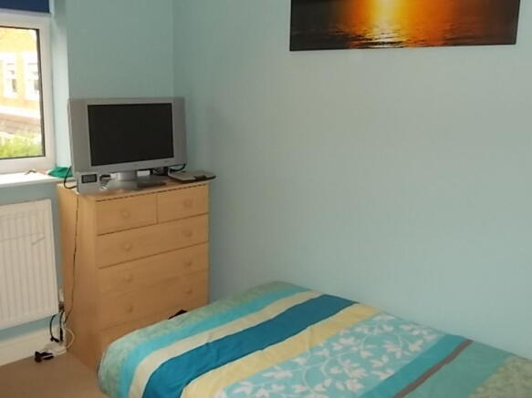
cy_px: 199
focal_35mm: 38
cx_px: 266
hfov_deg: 49.0
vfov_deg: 37.7
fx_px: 584
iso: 200
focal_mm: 5.3
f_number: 3.1
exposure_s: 1/30
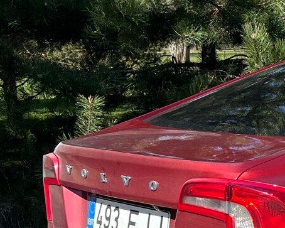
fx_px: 919
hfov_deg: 15.5
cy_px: 172
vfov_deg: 14.1
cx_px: 488
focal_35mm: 109
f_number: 1.5
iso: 50
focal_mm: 5.7
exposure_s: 1/2083
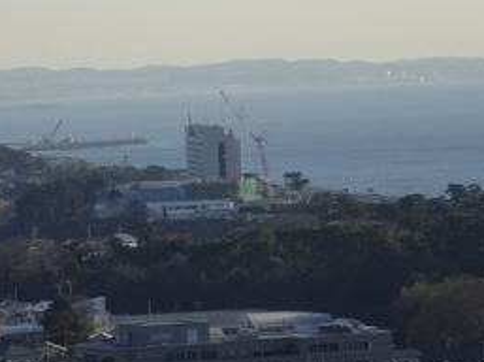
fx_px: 5278
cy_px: 123
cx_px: 151
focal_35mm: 378
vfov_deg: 3.9
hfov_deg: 5.2
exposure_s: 1/500
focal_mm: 33.17
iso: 80
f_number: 6.3
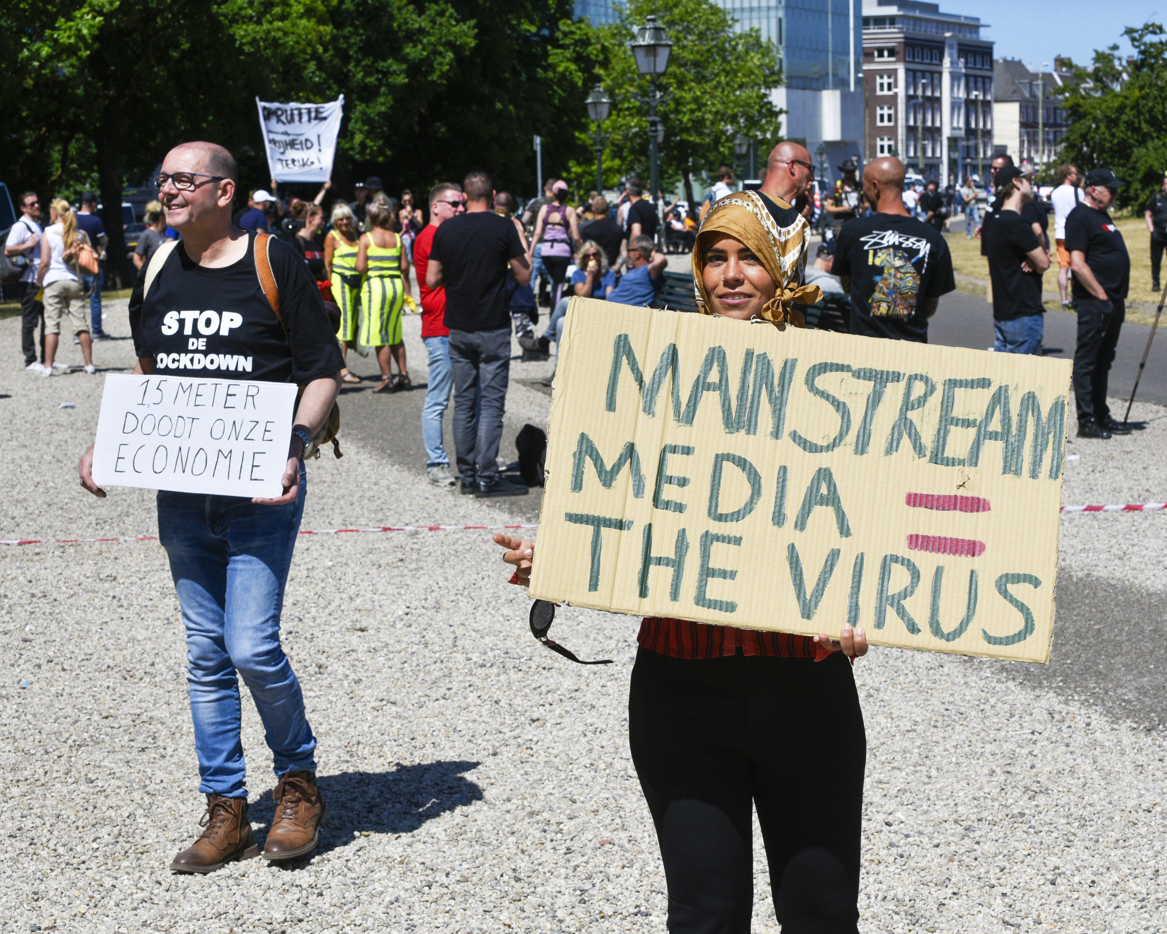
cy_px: 466
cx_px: 606
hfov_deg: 24.1
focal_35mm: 79
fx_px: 2729
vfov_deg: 19.4
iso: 1000
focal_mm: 70
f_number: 13
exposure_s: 1/2500
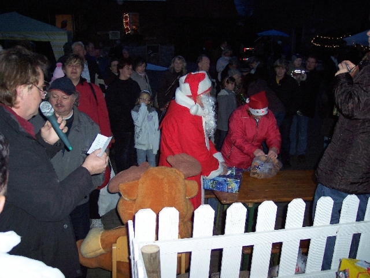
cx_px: 185
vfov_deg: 36.8
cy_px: 139
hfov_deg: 47.9
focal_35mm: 39
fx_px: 417
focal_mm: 8
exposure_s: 1/60
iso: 100
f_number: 2.8
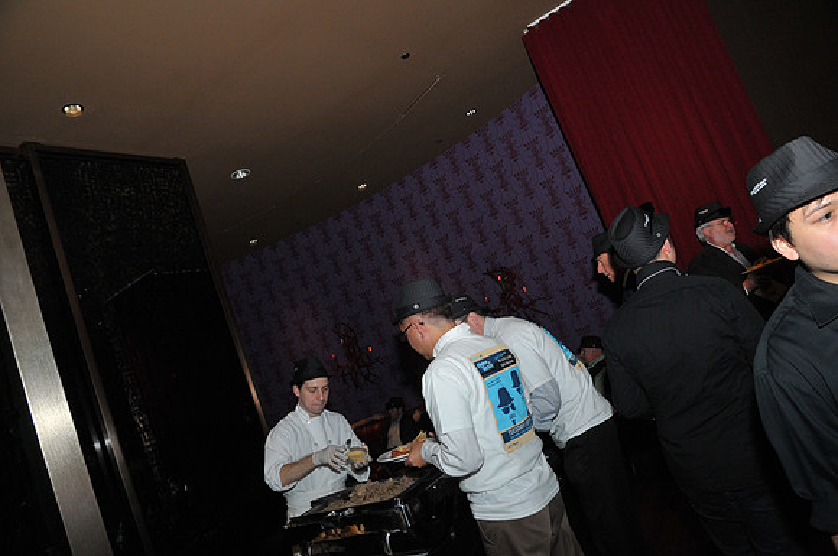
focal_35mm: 24
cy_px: 278
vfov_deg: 53.0
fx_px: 558
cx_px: 419
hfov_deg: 73.8
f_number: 5.6
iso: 640
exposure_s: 1/40
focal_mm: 16
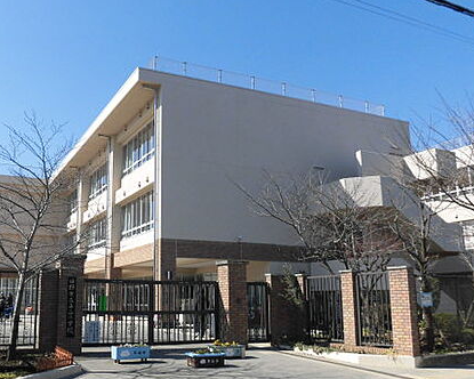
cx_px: 168
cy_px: 199
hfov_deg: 50.8
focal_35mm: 35
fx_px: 491
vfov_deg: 42.2
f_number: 7.8
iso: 100
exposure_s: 1/200
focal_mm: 4.3
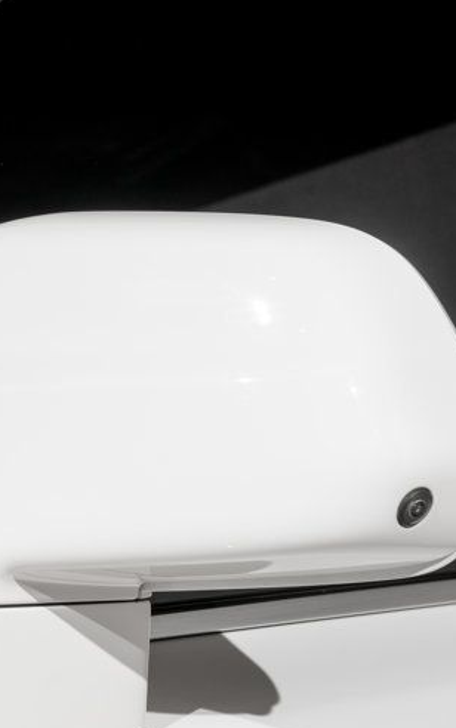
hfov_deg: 9.3
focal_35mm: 140
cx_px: 38
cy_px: 414
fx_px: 2781
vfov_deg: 14.9
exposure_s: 1/125
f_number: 9
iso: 400
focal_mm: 66
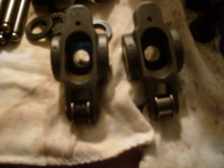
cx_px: 112
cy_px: 84
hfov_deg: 52.6
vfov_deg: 40.7
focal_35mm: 35
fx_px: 226
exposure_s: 1/3.33
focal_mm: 5.8
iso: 200
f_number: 2.8
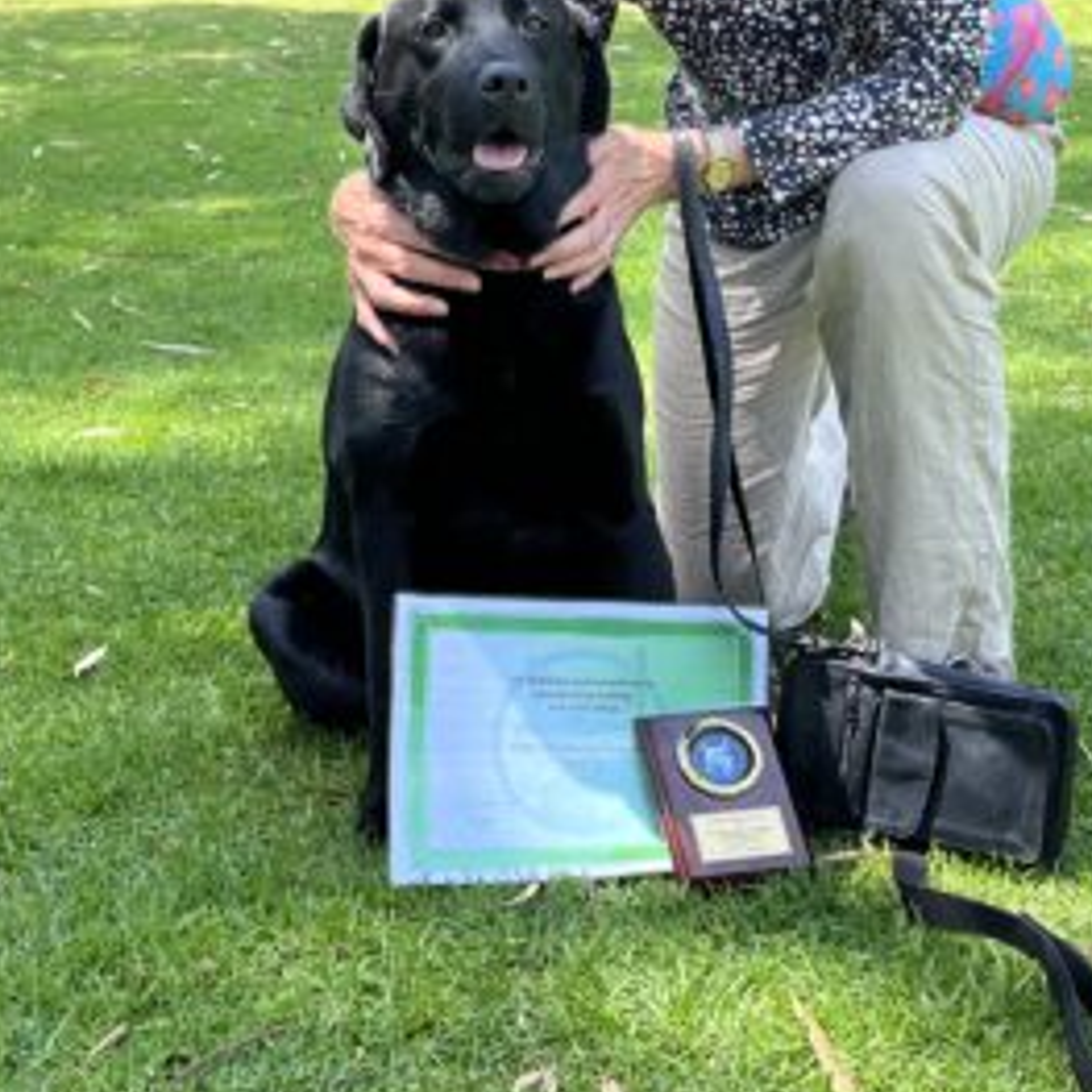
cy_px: 79
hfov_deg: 25.7
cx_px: 548
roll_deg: +2.3
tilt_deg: -5.2
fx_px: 2391
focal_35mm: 67
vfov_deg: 24.9
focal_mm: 5.1
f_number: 1.6
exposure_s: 1/878
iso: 50
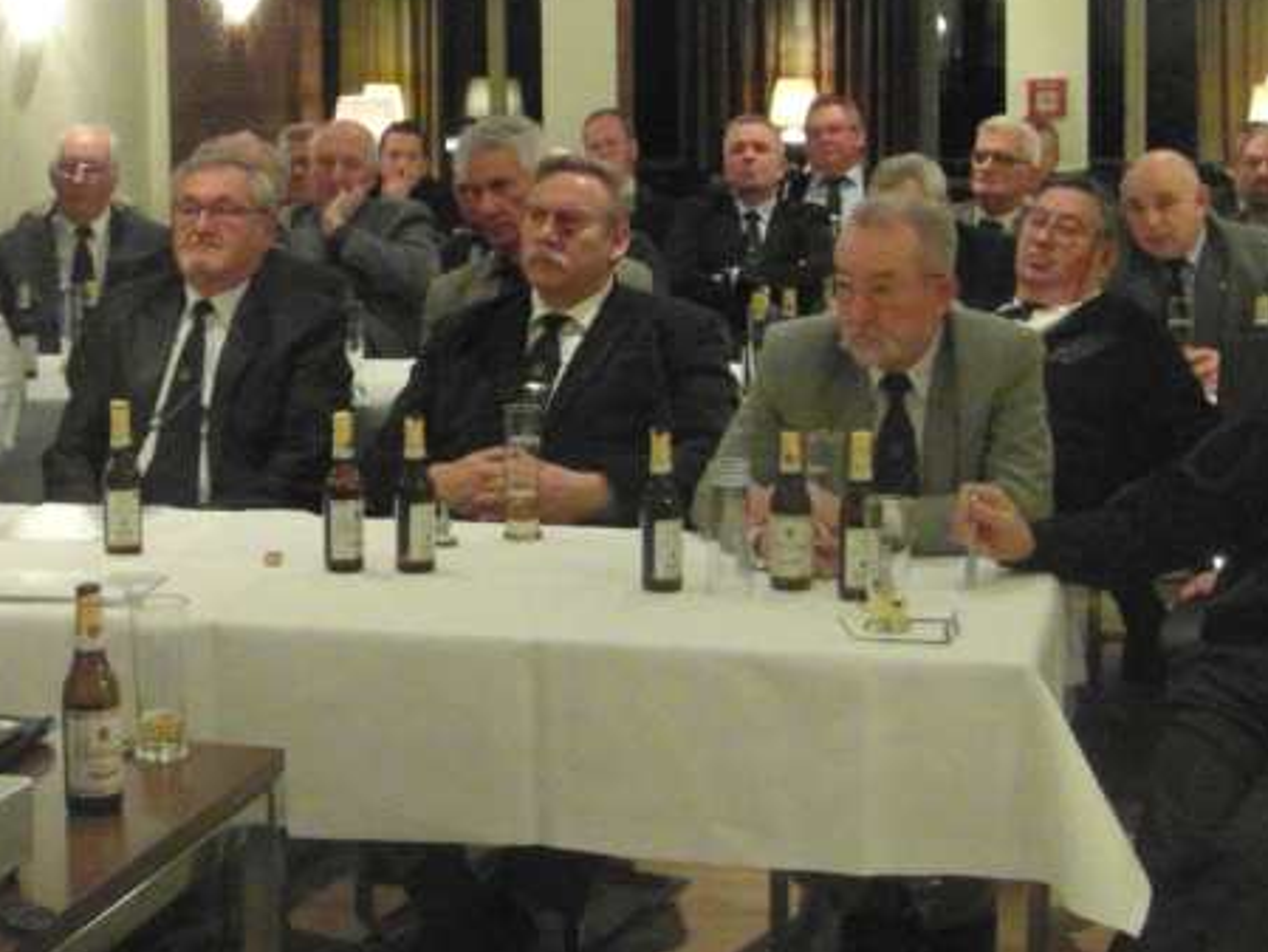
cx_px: 381
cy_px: 251
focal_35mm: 73
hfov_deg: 26.5
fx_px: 2675
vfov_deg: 20.0
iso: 800
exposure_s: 1/30
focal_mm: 5.3
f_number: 3.4
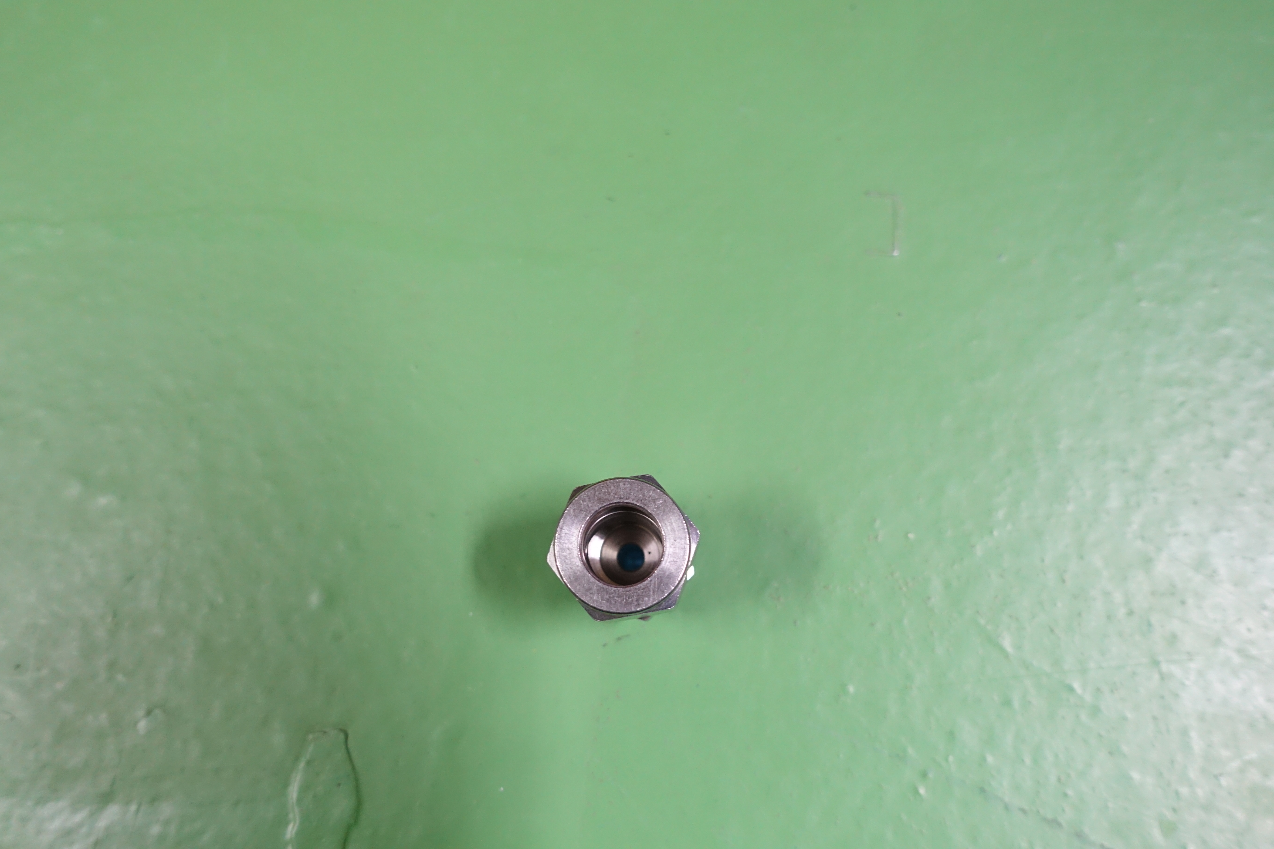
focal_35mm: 31
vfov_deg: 42.3
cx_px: 637
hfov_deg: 60.3
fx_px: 1097
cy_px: 424
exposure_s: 1/30
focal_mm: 11.22
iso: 800
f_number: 2.5
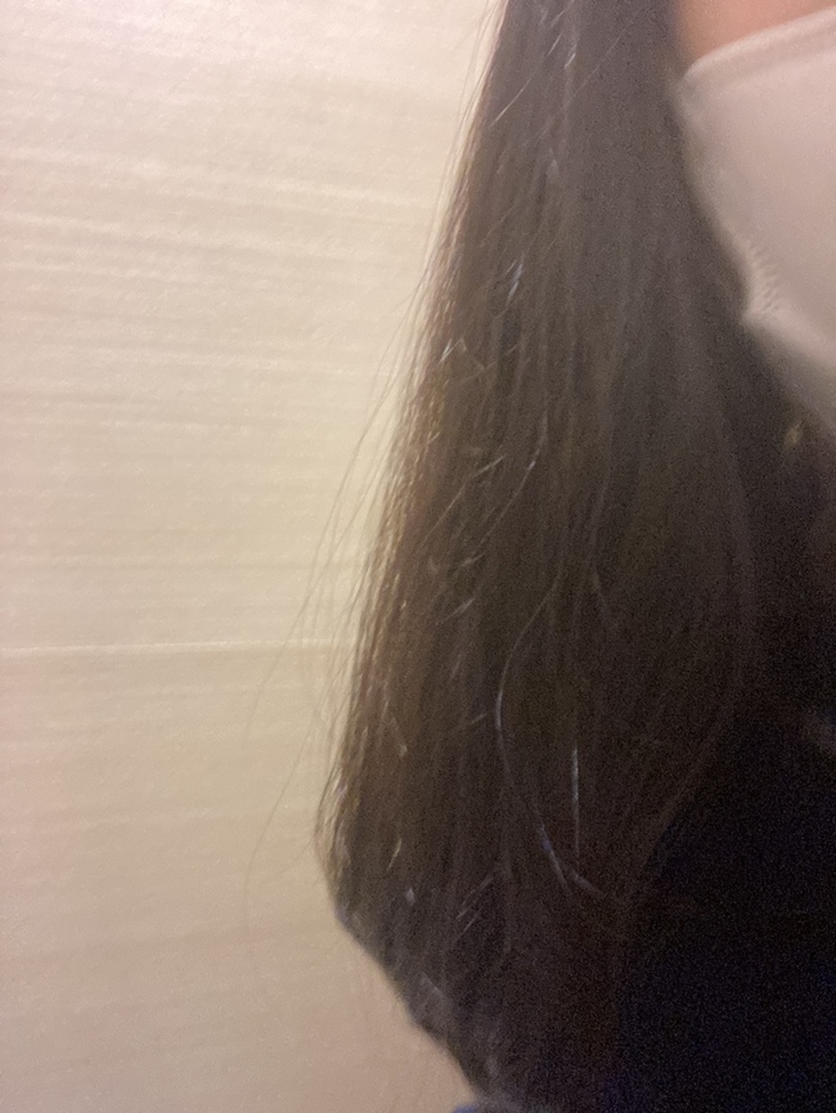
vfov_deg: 56.8
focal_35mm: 32
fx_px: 1029
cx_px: 418
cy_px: 556
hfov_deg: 44.2
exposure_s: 1/15
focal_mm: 2.87
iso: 640
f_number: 2.2
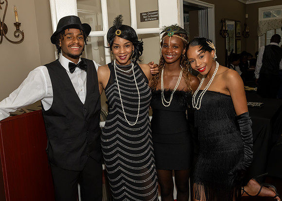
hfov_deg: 53.9
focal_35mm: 35
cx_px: 125
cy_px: 91
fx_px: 277
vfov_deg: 39.9
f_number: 8
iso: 1000
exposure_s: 1/250
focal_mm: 20
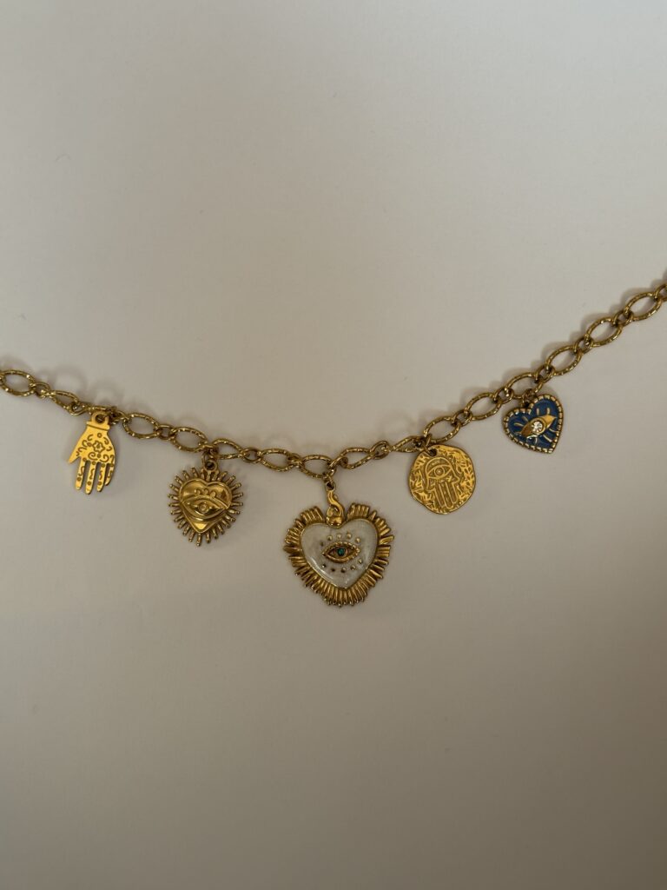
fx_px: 1233
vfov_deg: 39.7
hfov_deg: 30.3
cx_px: 334
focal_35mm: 48
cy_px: 445
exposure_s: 1/60
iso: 125
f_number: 1.78
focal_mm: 6.76
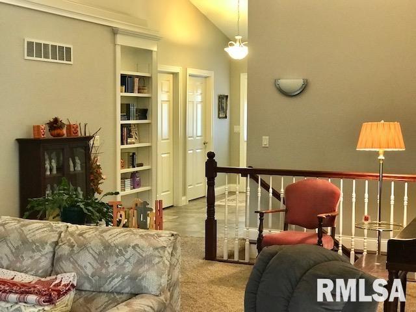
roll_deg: -0.7
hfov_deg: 33.8
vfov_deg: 25.7
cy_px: 156
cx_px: 208
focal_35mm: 57
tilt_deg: -3.9
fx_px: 685
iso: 400
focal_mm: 6.6
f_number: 2.8
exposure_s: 1/60
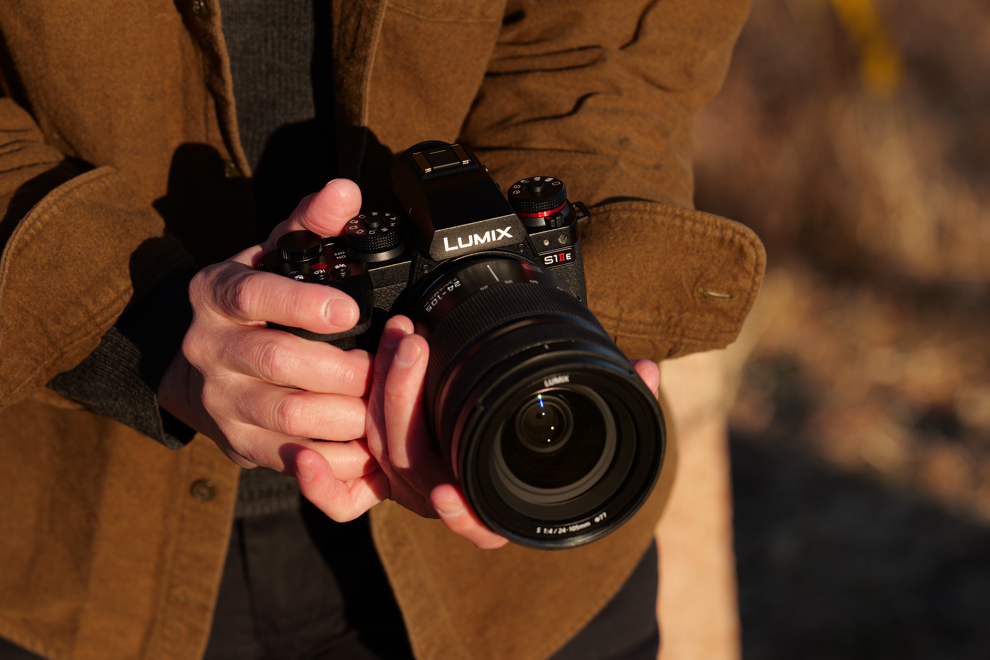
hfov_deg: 12.5
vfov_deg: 8.4
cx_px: 495
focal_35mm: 164
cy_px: 330
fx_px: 4510
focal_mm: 164
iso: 250
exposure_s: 1/500
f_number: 7.1
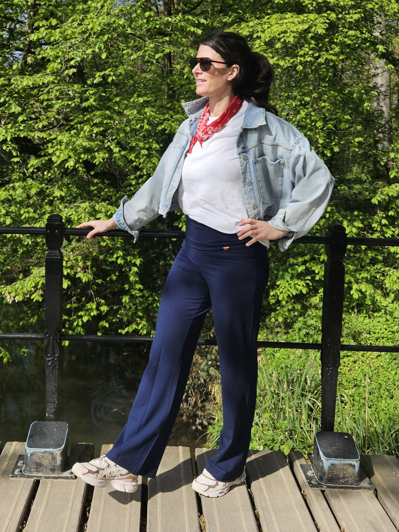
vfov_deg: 73.9
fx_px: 353
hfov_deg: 58.9
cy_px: 266
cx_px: 200
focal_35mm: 23
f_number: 1.8
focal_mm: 5.4
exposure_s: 1/2500
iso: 25
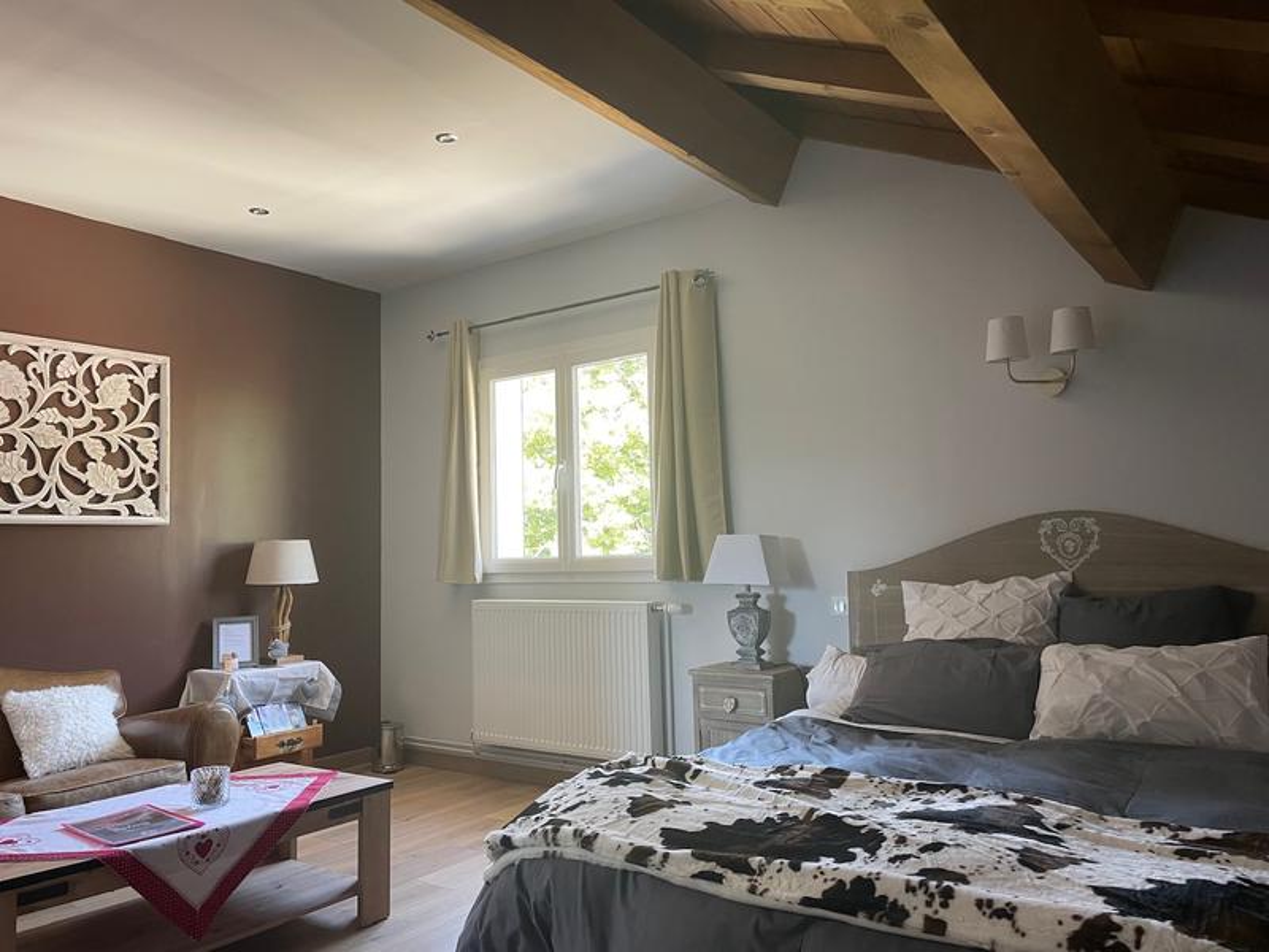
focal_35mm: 26
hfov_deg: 67.3
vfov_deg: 53.1
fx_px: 953
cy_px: 476
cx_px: 634
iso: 100
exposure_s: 1/50
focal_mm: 4.2
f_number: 1.6
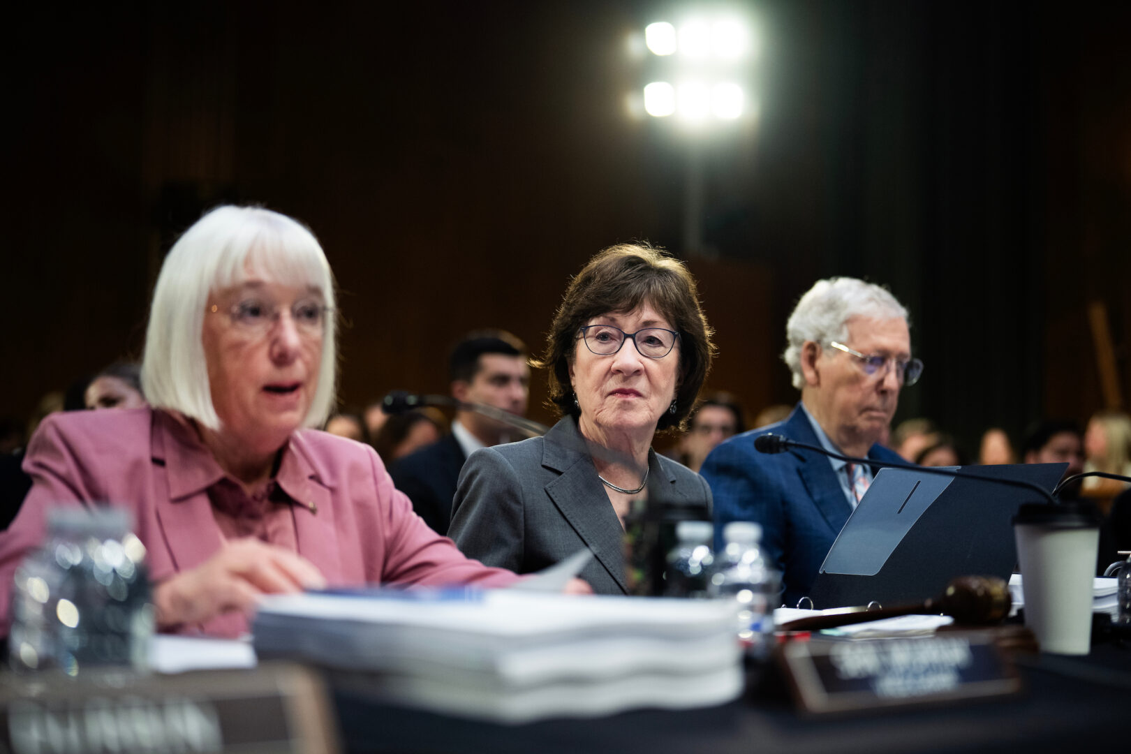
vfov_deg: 27.0
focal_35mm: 50
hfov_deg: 39.6
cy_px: 377
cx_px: 566
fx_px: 1571
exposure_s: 1/800
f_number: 1.4
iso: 1250
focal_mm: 50
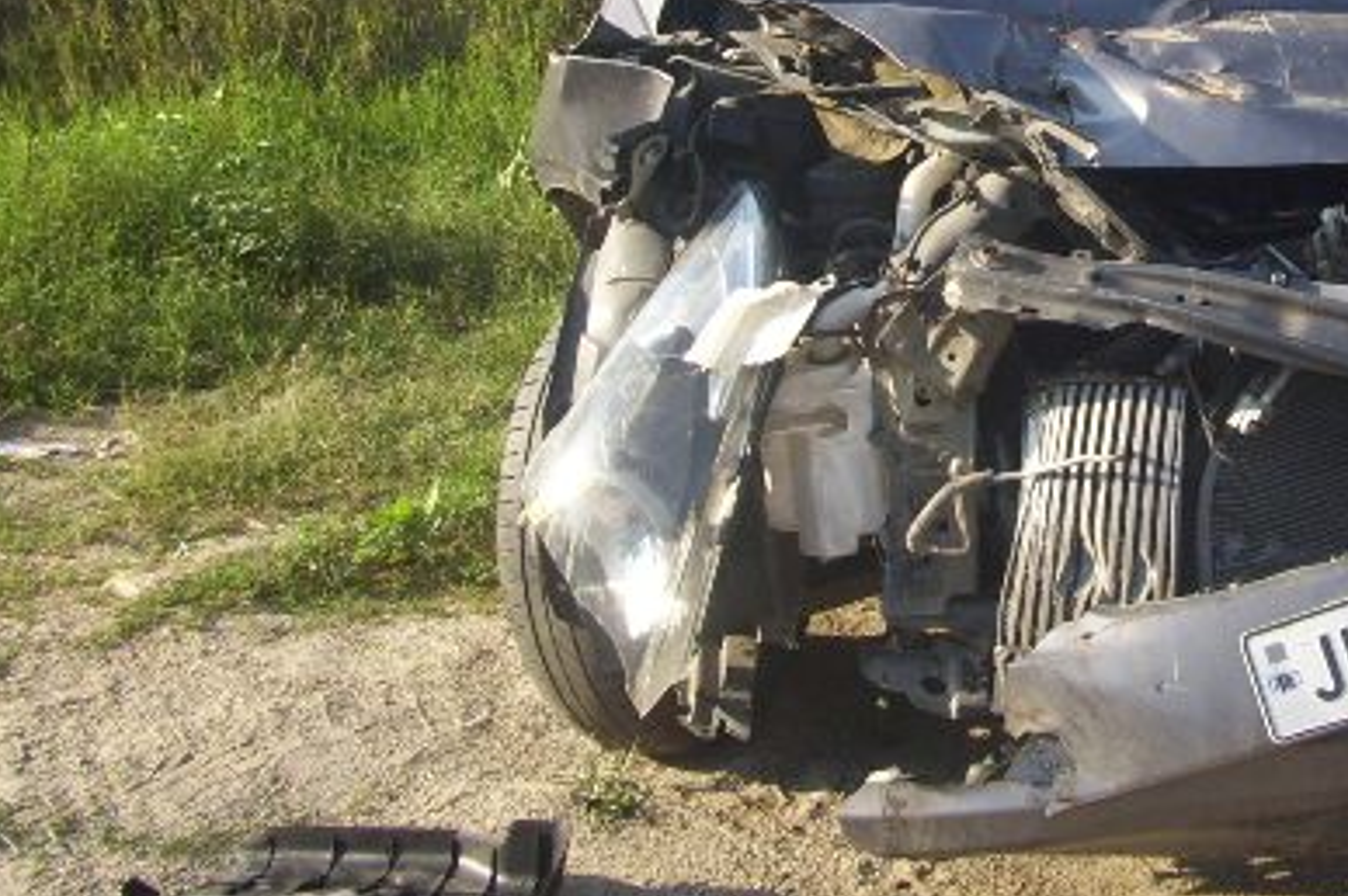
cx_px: 1188
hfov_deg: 26.9
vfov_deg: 18.3
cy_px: 83
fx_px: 2731
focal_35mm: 73
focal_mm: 5.7
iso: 80
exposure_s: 1/400
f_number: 2.9
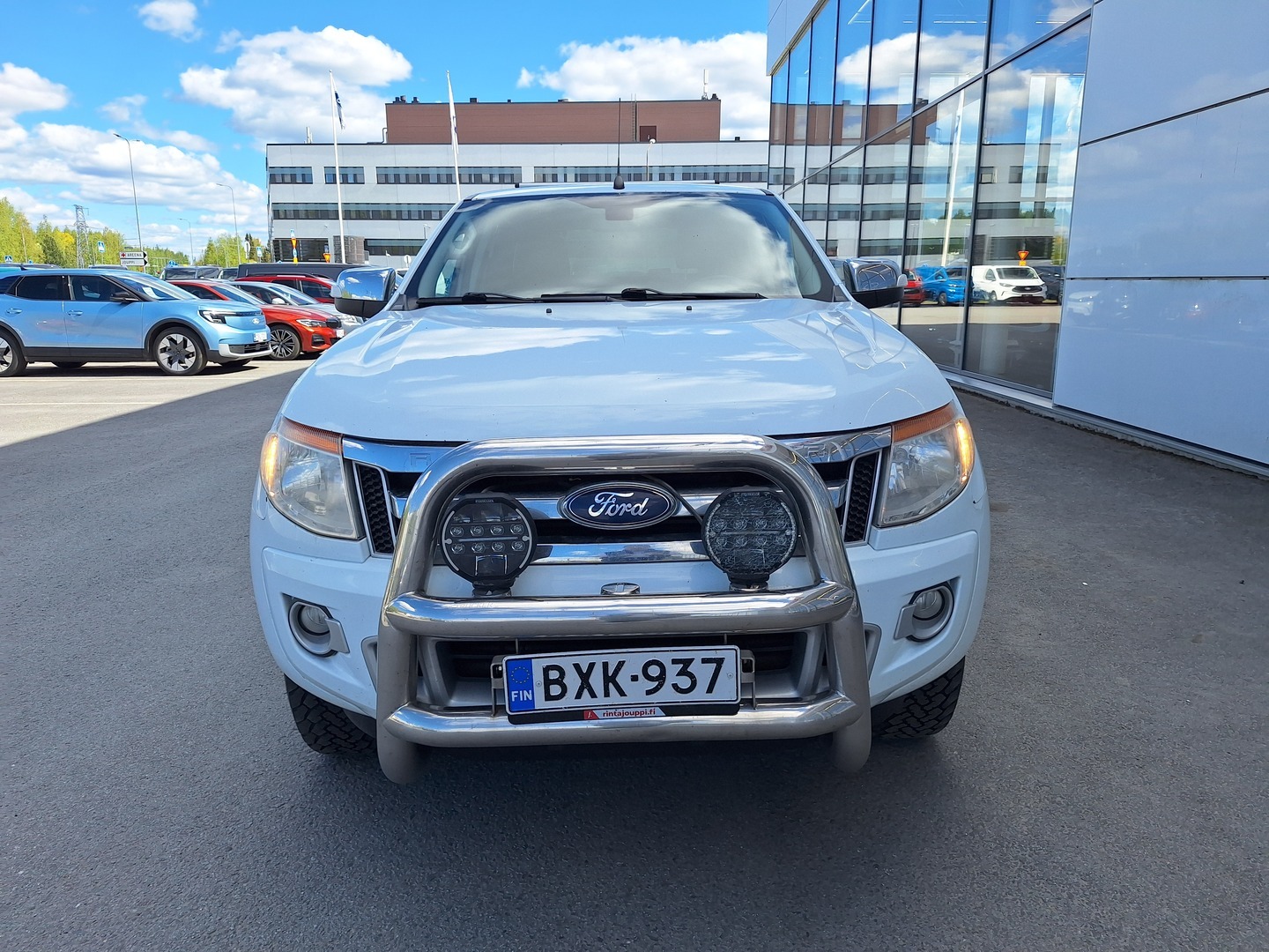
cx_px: 634
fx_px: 843
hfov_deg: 73.9
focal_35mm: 23
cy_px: 476
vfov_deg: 58.9
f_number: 1.8
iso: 40
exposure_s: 1/2096
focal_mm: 5.54
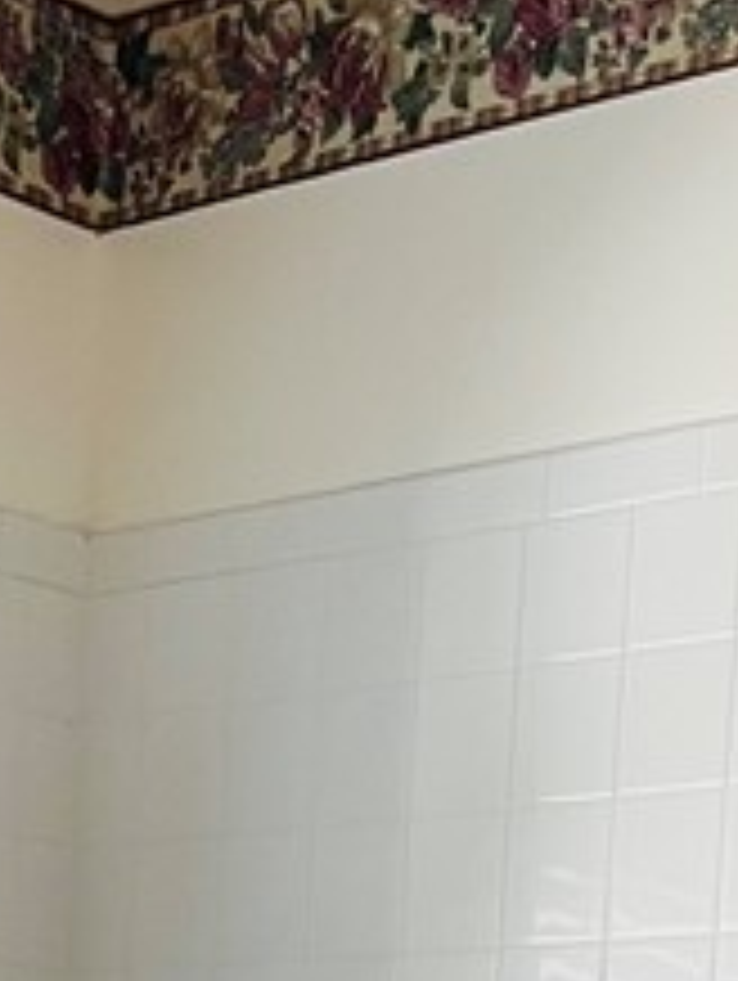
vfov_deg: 13.9
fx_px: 3461
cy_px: 1904
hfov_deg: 12.2
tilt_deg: -7.0
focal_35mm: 122
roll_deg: -2.0
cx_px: 360
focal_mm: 4.2
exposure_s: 1/60
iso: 250
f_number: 1.6
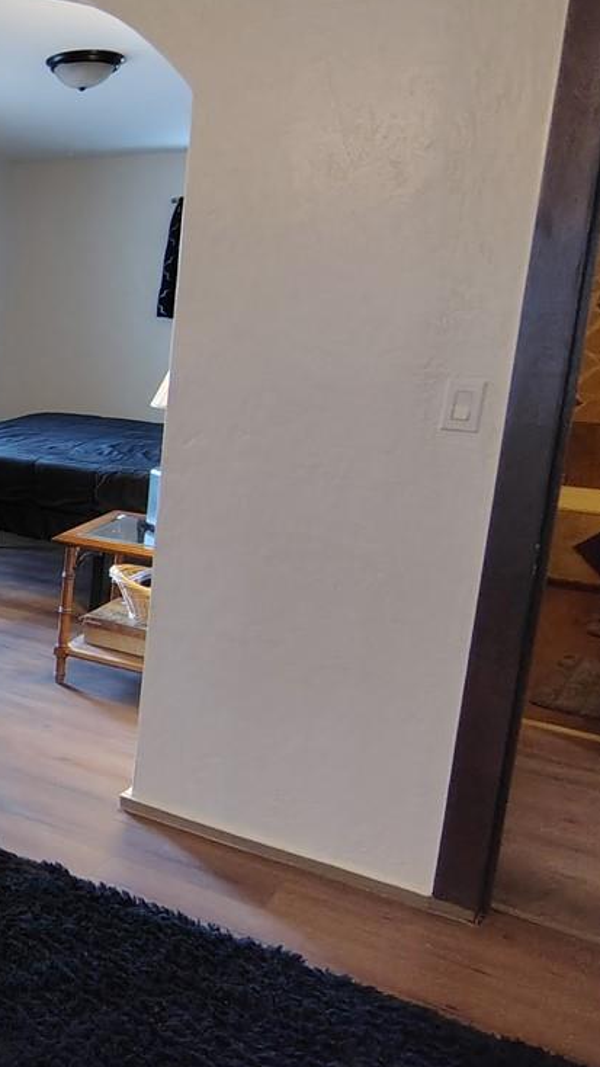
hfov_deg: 23.6
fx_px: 1075
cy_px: 509
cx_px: -343
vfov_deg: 52.8
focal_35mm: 38
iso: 770
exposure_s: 1/24
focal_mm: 2.13
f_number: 2.2
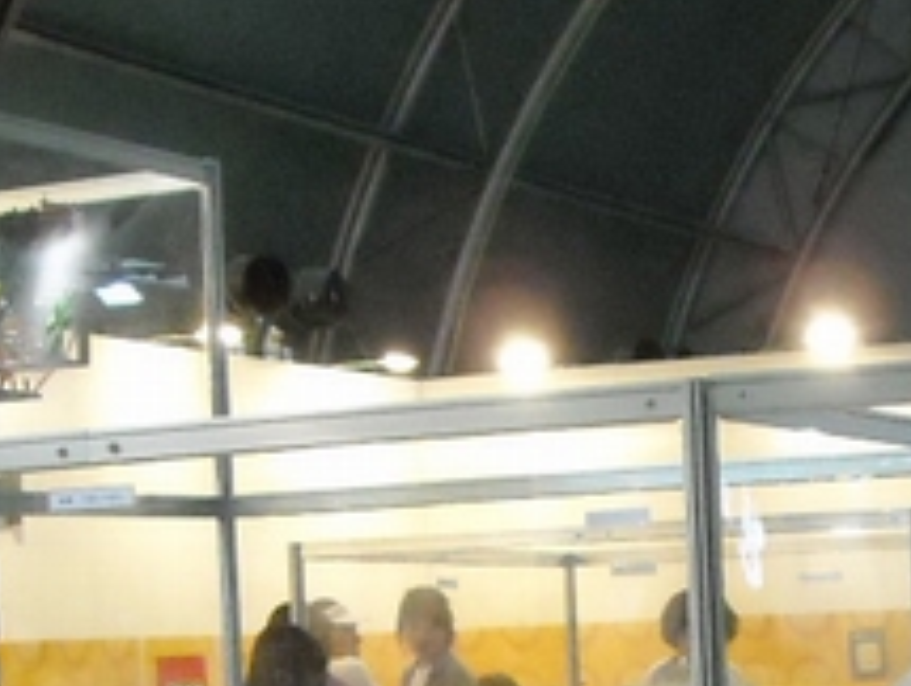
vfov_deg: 13.9
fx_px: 2742
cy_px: 809
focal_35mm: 104
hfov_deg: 18.7
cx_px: 754
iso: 800
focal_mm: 5.7
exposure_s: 1/148
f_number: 2.8
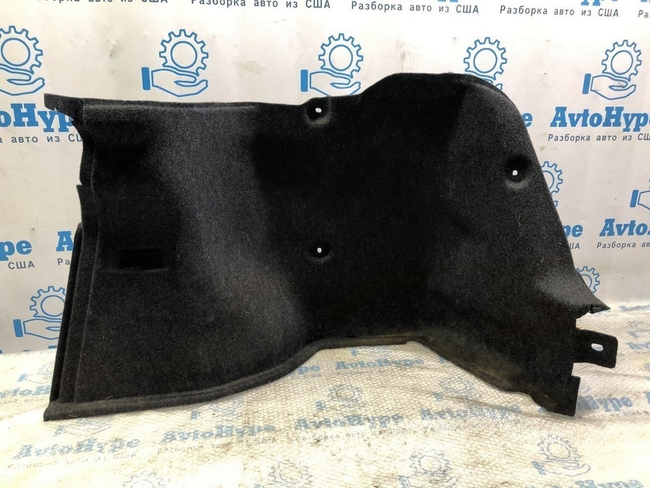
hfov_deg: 63.4
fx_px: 526
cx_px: 325
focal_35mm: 28
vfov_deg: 49.7
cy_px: 244
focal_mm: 4
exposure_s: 1/20
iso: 40
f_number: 1.8
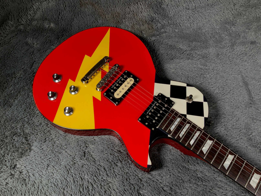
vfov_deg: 48.2
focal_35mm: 29
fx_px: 219
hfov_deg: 61.7
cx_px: 130
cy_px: 98
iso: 16
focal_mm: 3
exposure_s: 1/104
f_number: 1.8
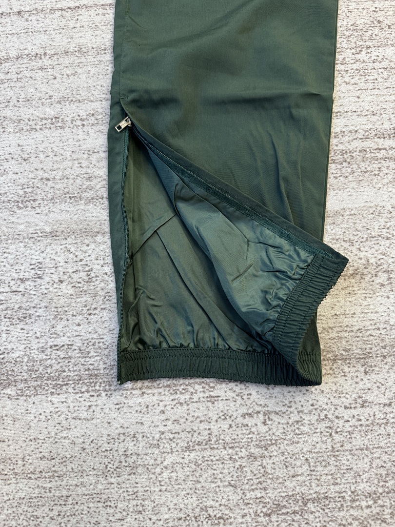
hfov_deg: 56.8
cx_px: 198
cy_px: 264
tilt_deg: -78.1
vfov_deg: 71.6
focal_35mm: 24
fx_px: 365
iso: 200
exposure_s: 1/50
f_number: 1.78
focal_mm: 6.76
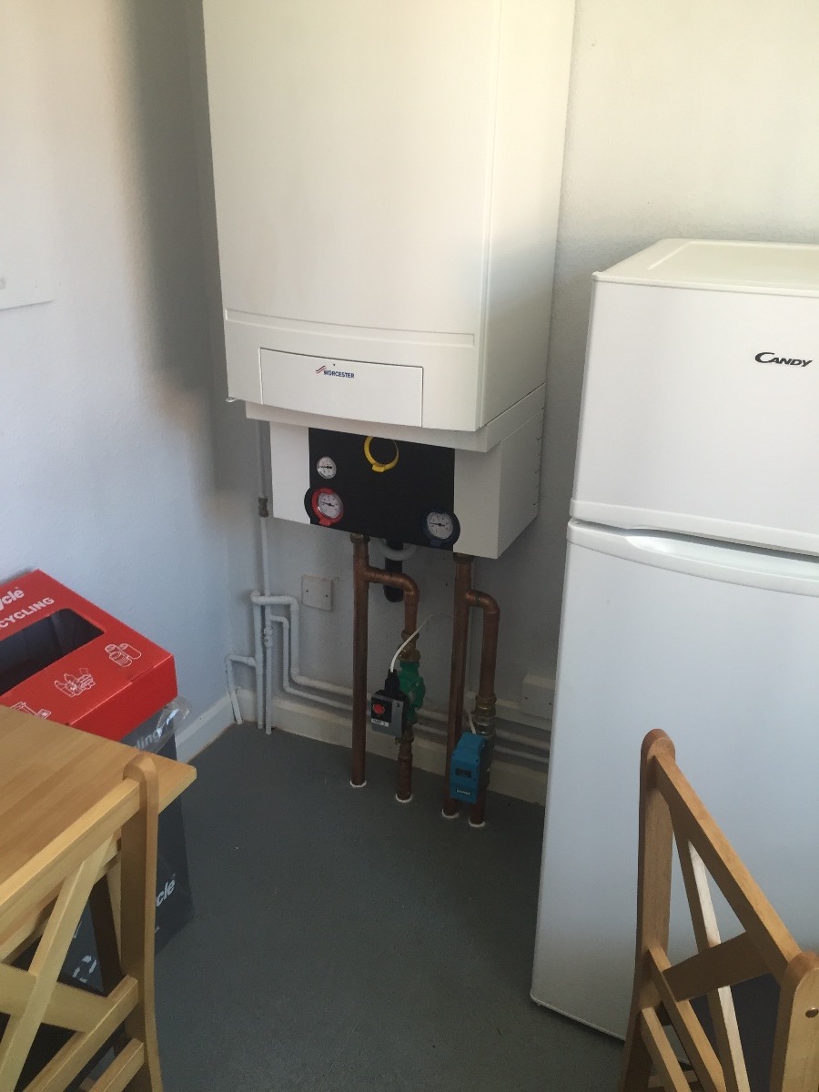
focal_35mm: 29
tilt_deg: -22.6
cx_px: 410
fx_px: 915
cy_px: 546
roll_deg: -1.5
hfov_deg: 48.2
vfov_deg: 61.7
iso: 80
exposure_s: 1/33
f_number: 2.2
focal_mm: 4.15
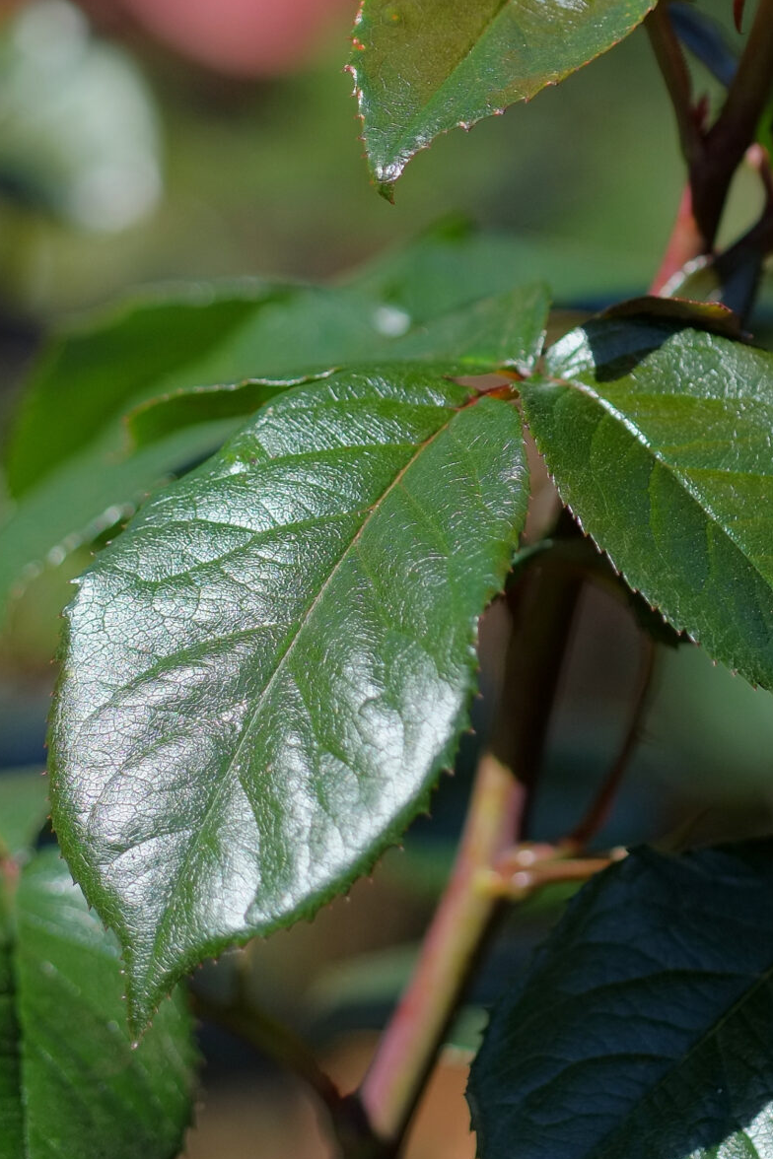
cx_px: 710
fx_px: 9469
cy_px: 76
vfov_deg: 7.0
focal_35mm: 294
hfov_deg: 4.7
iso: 400
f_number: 2
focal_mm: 90
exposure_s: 1/4000
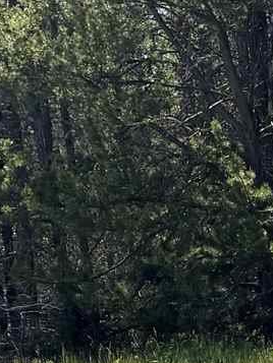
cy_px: 341
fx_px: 1629
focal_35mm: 155
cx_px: 434
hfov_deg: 9.3
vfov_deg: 12.6
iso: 80
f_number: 1.78
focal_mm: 6.76
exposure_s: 1/2110
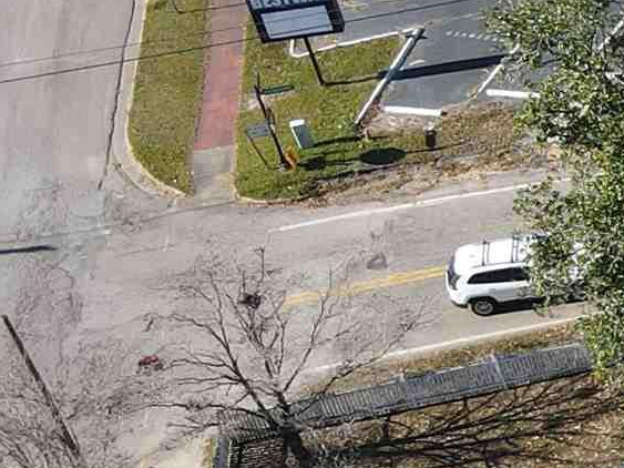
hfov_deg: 12.2
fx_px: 2361
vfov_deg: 11.3
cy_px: 190
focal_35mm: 131
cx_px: 1471
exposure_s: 1/350
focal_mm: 4.5
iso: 100
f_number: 2.8
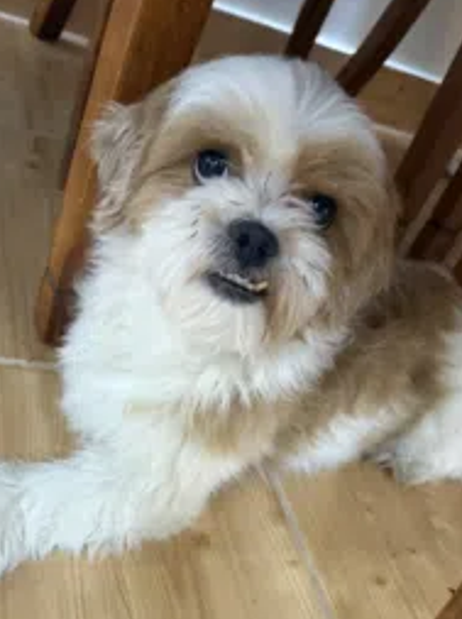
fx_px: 678
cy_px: 453
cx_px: 196
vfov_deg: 47.5
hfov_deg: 37.5
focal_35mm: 38
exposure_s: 1/50
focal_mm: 6.76
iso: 640
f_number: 1.78
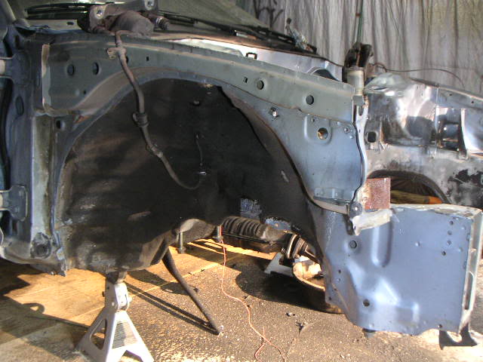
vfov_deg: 38.7
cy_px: 181
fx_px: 516
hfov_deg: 50.1
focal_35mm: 37
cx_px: 242
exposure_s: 1/45
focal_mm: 5.7
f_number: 2.8
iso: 160
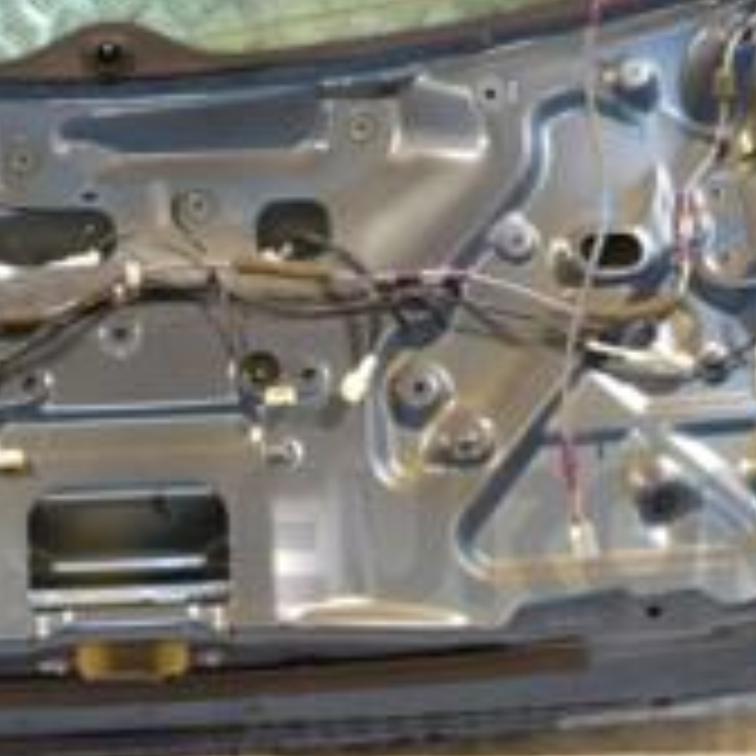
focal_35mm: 100
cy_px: -63
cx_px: 153
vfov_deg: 16.9
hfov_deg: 17.3
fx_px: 2471
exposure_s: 1/160
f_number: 5
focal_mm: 22
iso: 800
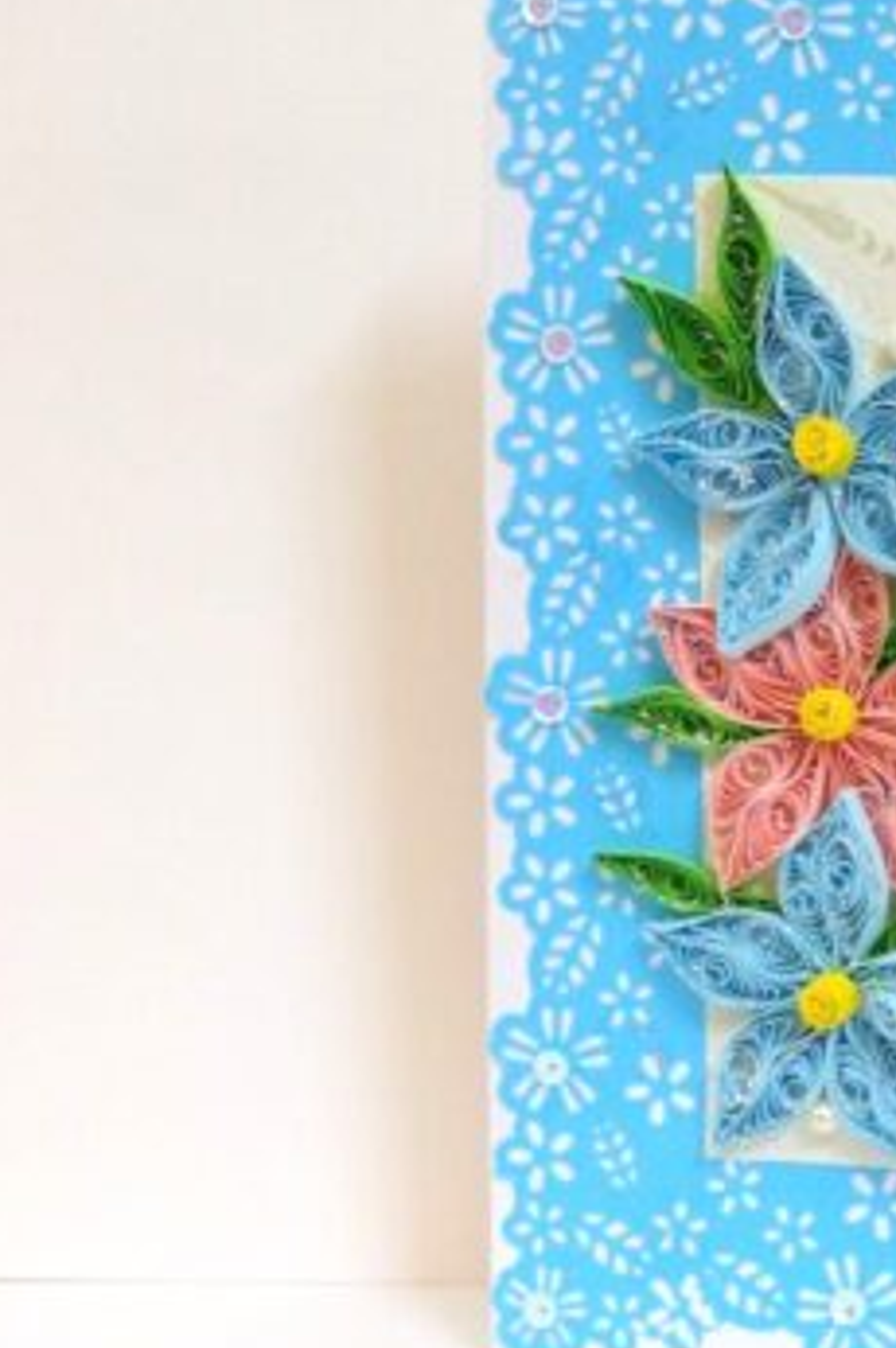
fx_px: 2431
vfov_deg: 31.0
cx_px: 1145
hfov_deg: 19.4
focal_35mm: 65
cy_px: 655
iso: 400
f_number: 2.8
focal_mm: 6.4
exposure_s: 1/25
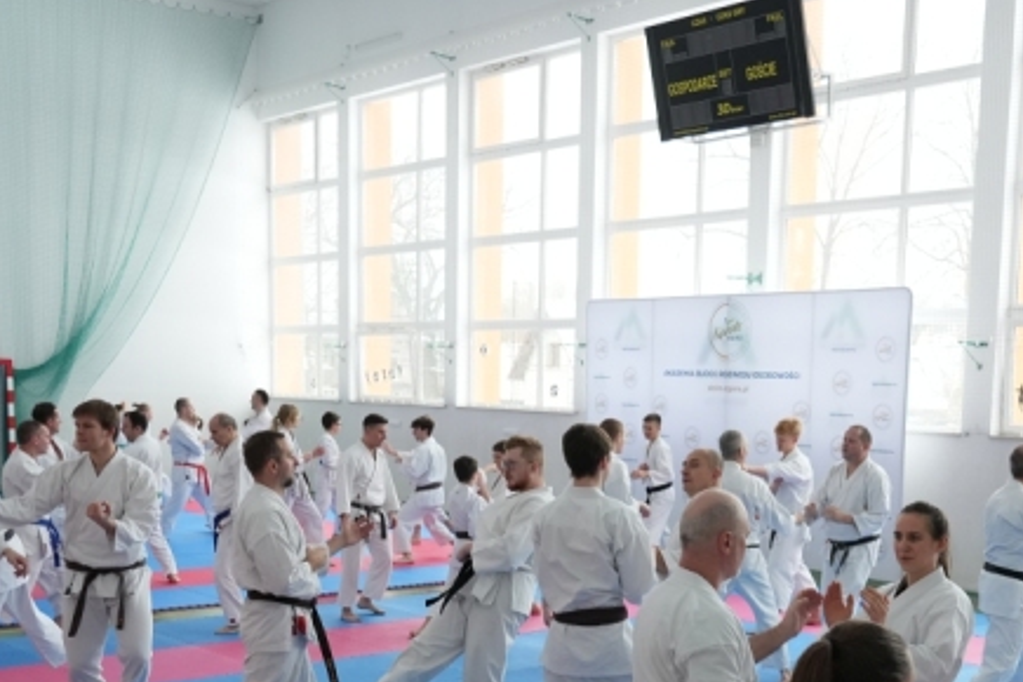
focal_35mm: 46
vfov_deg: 28.4
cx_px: 651
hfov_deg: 42.4
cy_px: 573
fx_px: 1307
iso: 3200
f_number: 4
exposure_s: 1/400
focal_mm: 25
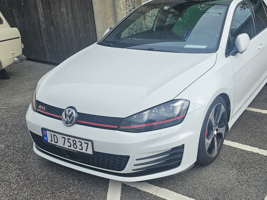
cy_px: 119
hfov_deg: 48.7
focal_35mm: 37
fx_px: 285
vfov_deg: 38.5
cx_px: 191
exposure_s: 1/2384
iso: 50
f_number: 1.8
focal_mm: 5
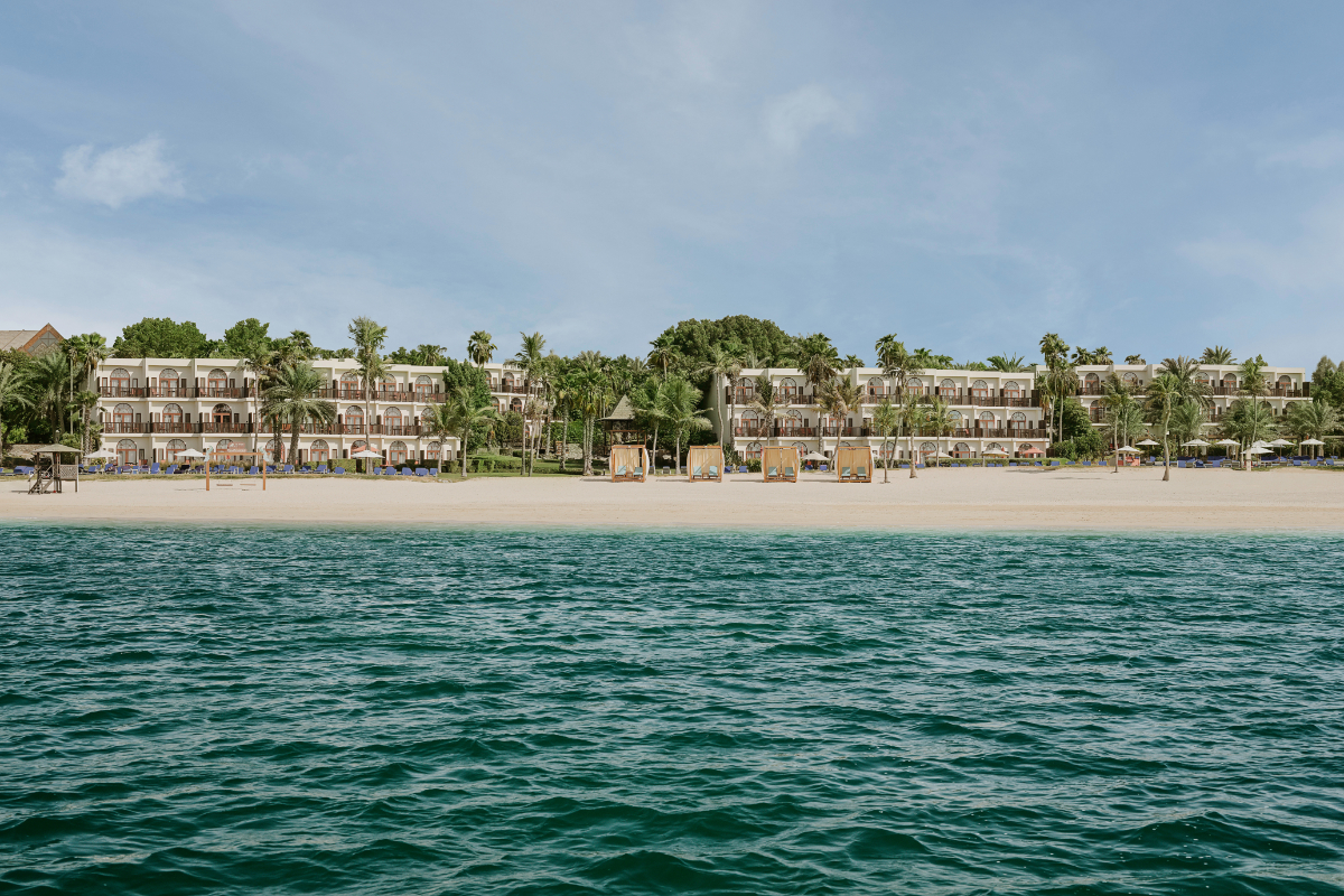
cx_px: 672
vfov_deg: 27.0
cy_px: 448
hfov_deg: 39.6
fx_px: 1867
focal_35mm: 50
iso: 100
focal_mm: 50
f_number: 8
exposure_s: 1/250
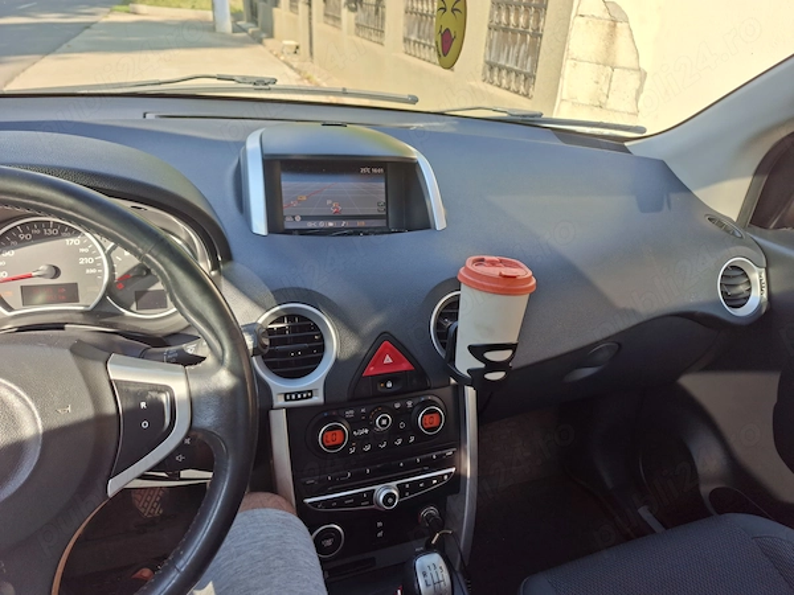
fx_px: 528
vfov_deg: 58.9
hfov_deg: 73.9
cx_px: 397
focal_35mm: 23
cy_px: 298
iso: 50
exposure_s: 1/138
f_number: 1.8
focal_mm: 5.54
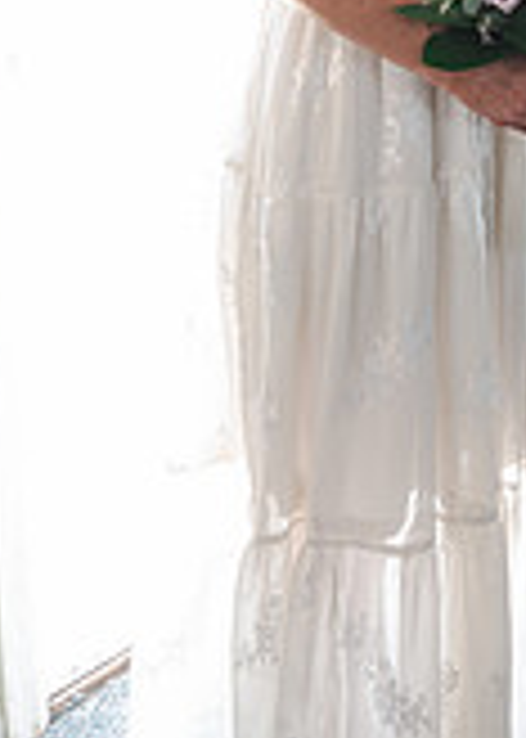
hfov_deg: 23.1
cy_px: -266
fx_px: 1214
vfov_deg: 27.2
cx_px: 565
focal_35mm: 58
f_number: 4
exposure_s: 1/125
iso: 1000
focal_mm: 14
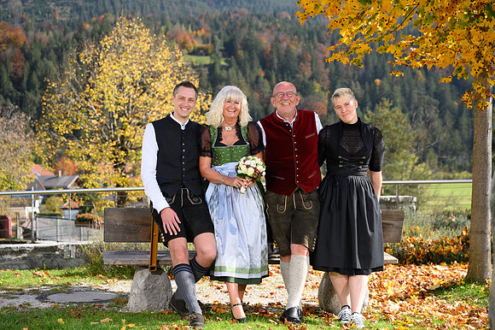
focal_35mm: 59
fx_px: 811
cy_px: 165
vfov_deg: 23.0
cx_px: 248
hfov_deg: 34.0
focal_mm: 59
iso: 100
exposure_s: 1/400
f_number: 4
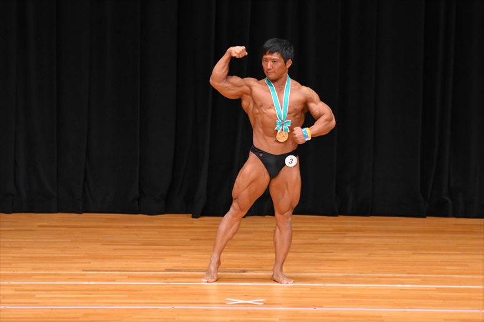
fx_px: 3830
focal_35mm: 285
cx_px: 242
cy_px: 161
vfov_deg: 4.8
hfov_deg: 7.2
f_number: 5.6
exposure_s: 1/400
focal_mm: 190
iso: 4000
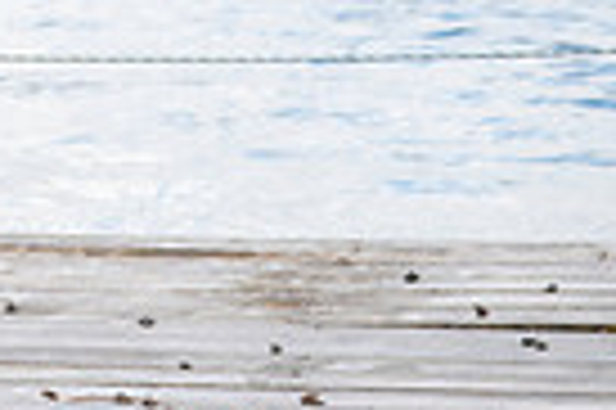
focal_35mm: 306
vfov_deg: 4.4
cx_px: -337
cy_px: -284
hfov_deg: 6.6
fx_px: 5230
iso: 1250
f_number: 2.8
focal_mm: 70
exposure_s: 1/8000
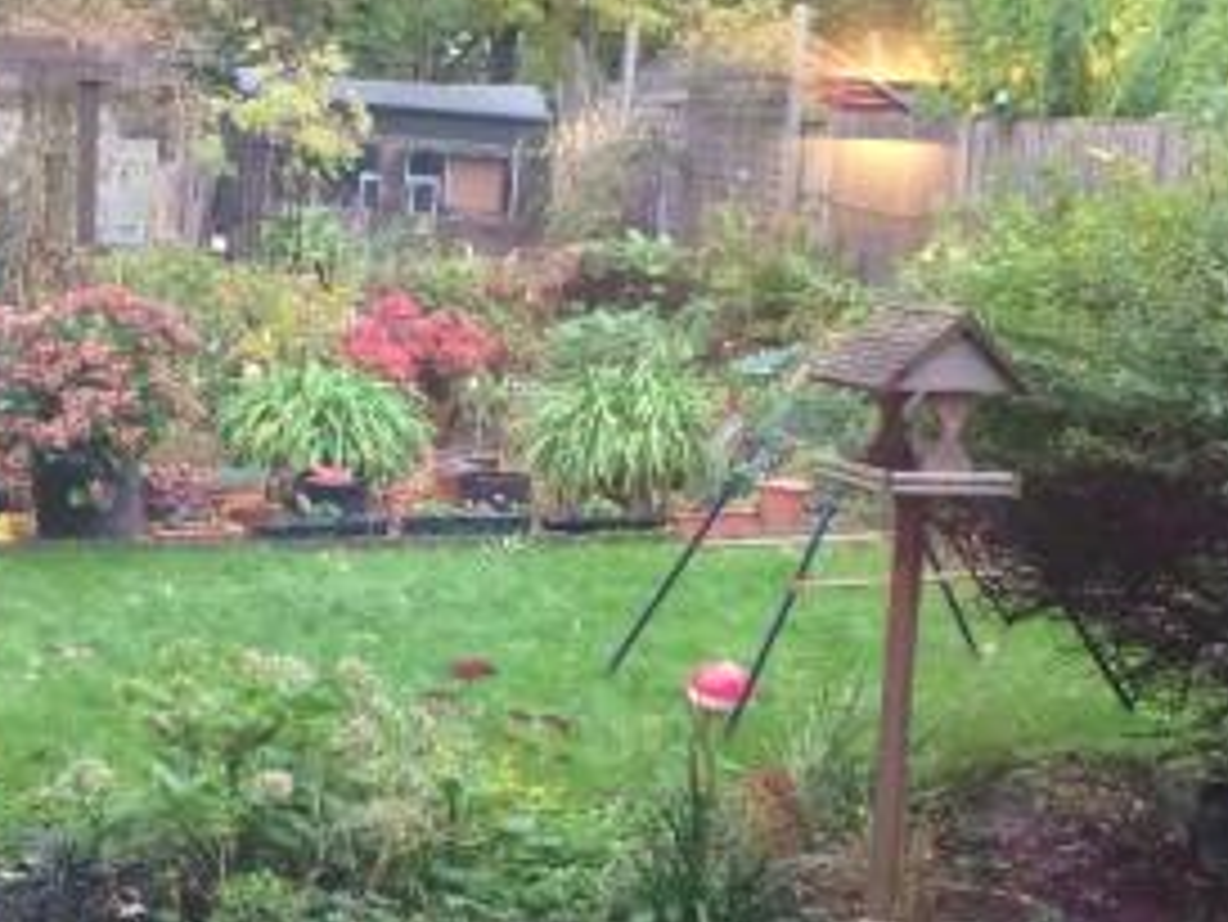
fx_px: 2271
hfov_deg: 30.1
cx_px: 452
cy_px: 474
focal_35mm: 64
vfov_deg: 22.9
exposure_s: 1/30
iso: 50
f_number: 2.2
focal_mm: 4.12
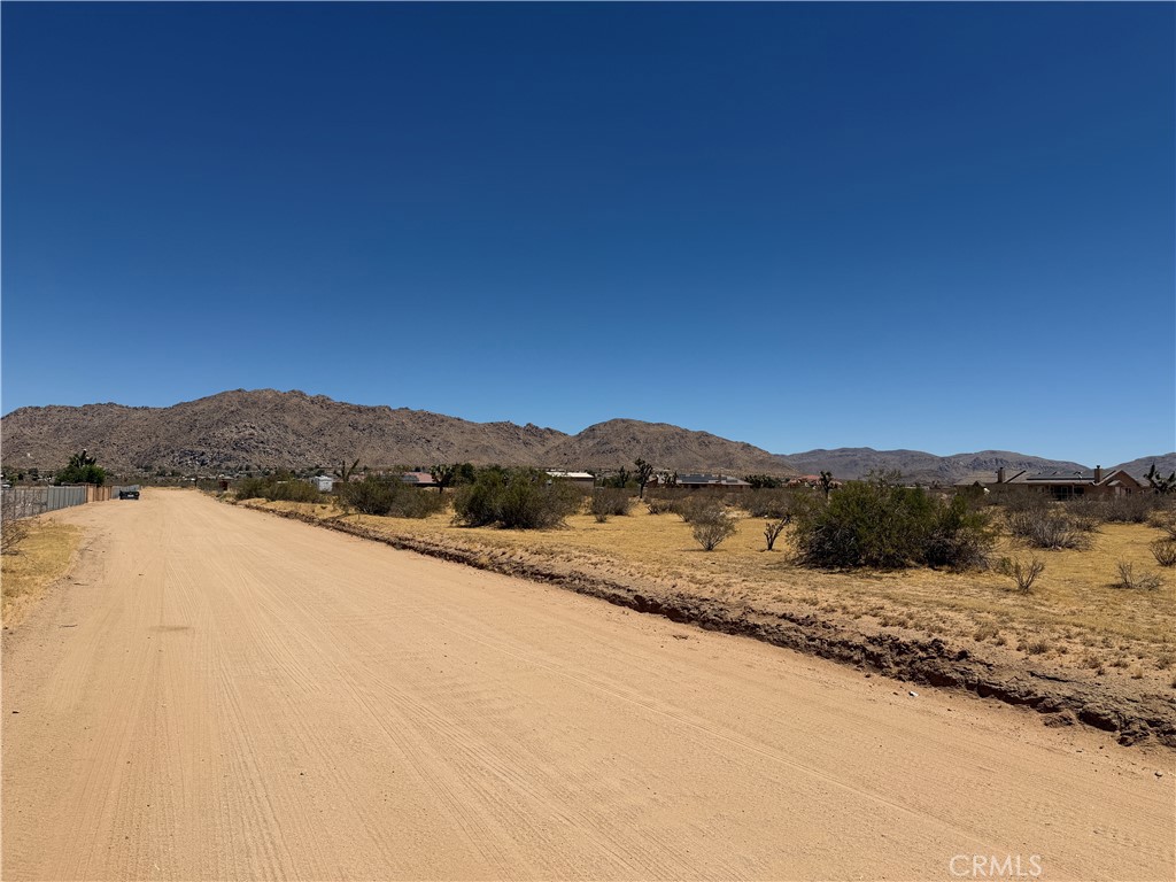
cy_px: 441
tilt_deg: +4.1
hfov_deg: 71.6
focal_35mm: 24
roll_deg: -2.1
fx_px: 815
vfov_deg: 56.8
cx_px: 588
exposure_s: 1/9091
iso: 80
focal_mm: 6.76
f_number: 1.78
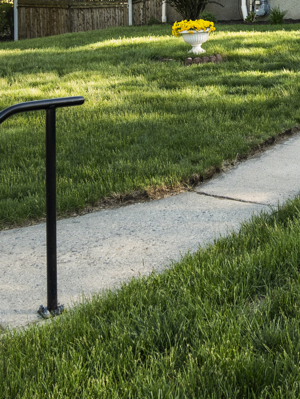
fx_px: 739
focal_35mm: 64
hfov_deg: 22.2
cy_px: -33
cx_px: 289
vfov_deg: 27.8
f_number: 9
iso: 200
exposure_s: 1/15
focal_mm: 16
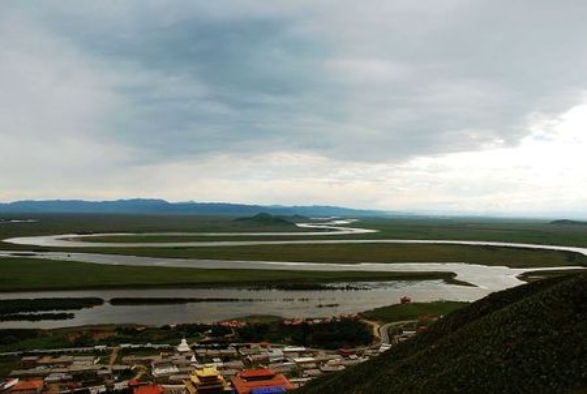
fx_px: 539
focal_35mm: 33
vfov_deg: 40.1
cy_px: 197
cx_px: 294
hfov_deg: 57.1
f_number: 10
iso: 180
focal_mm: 22
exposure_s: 1/250
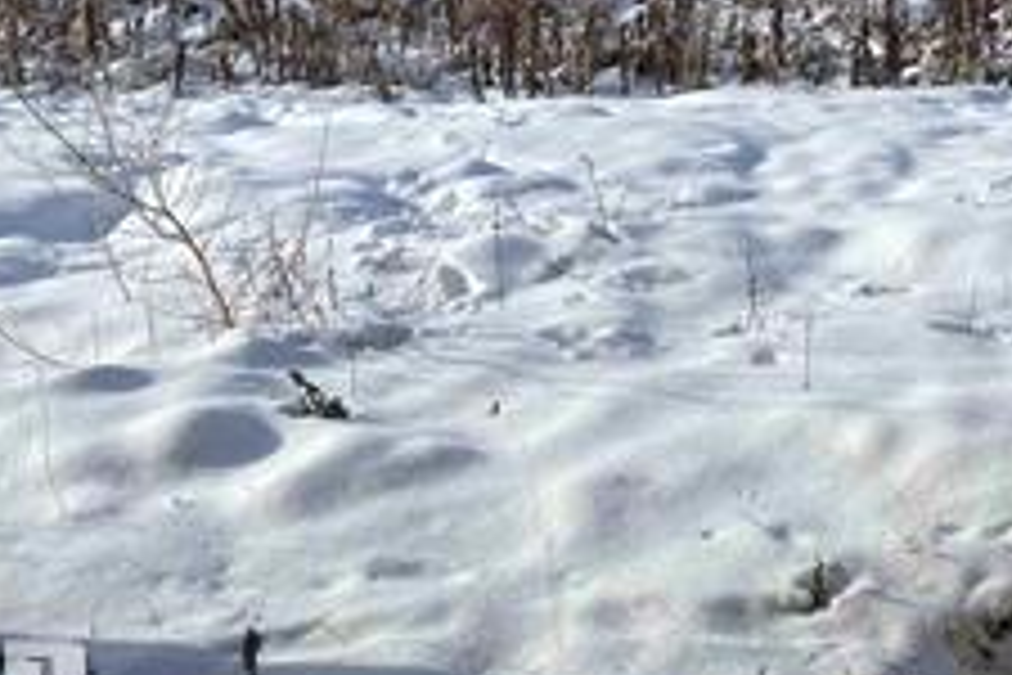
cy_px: -88
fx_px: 1799
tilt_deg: -6.7
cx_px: 1145
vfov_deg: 20.2
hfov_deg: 28.3
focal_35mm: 64
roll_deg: -2.7
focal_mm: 4.25
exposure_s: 1/4274
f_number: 1.8
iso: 32
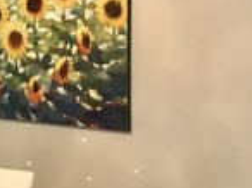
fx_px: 930
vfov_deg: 11.5
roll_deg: +1.0
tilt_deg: -5.7
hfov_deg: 15.0
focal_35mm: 128
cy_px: 79
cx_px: -35
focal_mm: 3.99
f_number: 1.8
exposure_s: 1/15
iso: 40
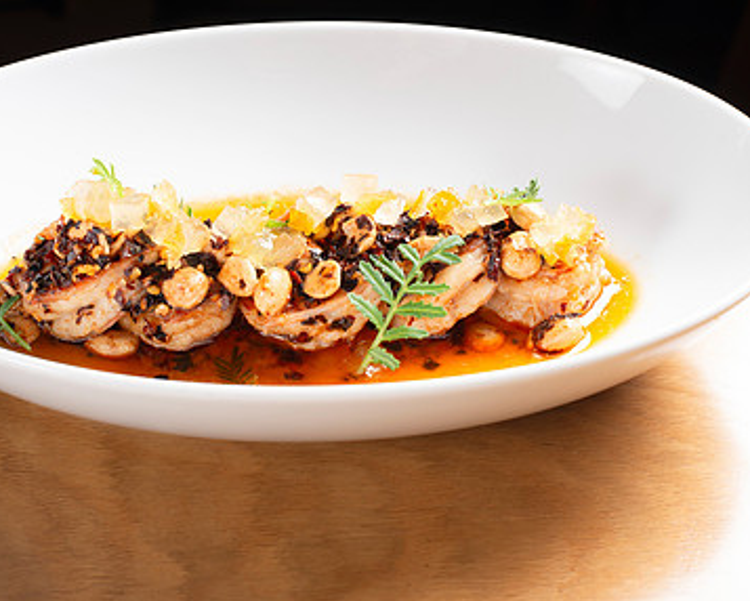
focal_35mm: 80
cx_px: 315
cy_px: 218
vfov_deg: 19.2
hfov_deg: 23.8
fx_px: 1777
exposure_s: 1/200
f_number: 8
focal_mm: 50
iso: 200
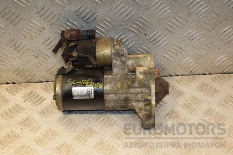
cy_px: 78
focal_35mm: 72
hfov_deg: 28.1
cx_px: 116
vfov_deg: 18.9
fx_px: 466
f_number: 5.6
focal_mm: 48
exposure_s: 1/200
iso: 800
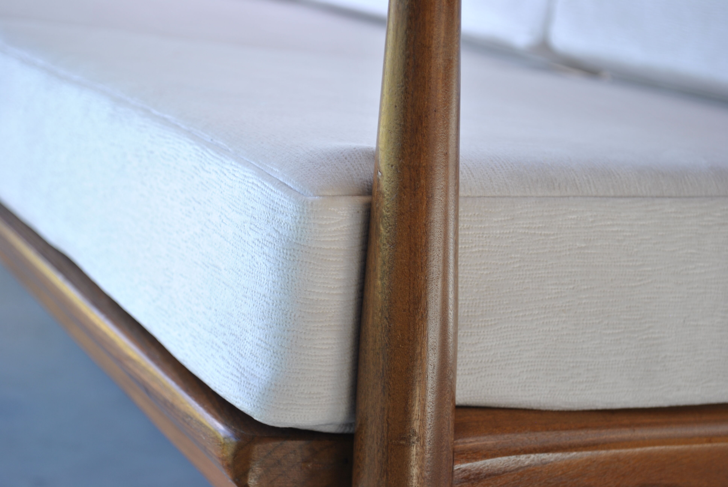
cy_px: 244
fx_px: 1458
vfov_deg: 19.0
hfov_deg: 28.0
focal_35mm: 72
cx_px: 364
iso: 100
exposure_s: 1/25
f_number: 5.6
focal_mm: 48
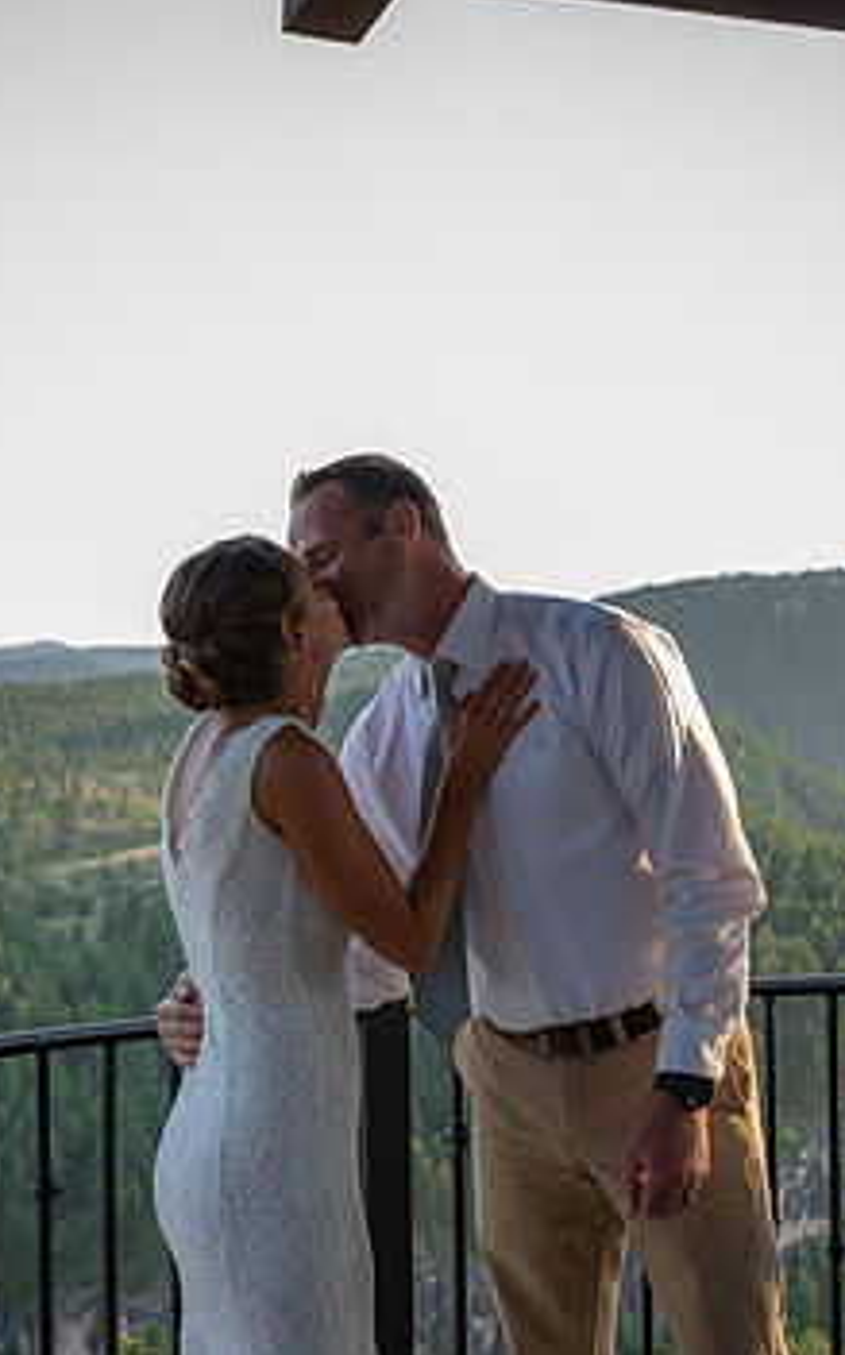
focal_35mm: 59
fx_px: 2177
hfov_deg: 22.0
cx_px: 413
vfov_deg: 34.5
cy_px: 732
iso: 250
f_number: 3.5
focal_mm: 35
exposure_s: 1/160
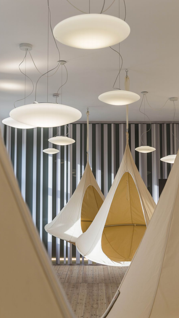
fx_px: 380
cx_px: 97
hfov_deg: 26.5
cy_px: 159
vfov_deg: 45.5
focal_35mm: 45
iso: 100
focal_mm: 42
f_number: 5.6
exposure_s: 1/125
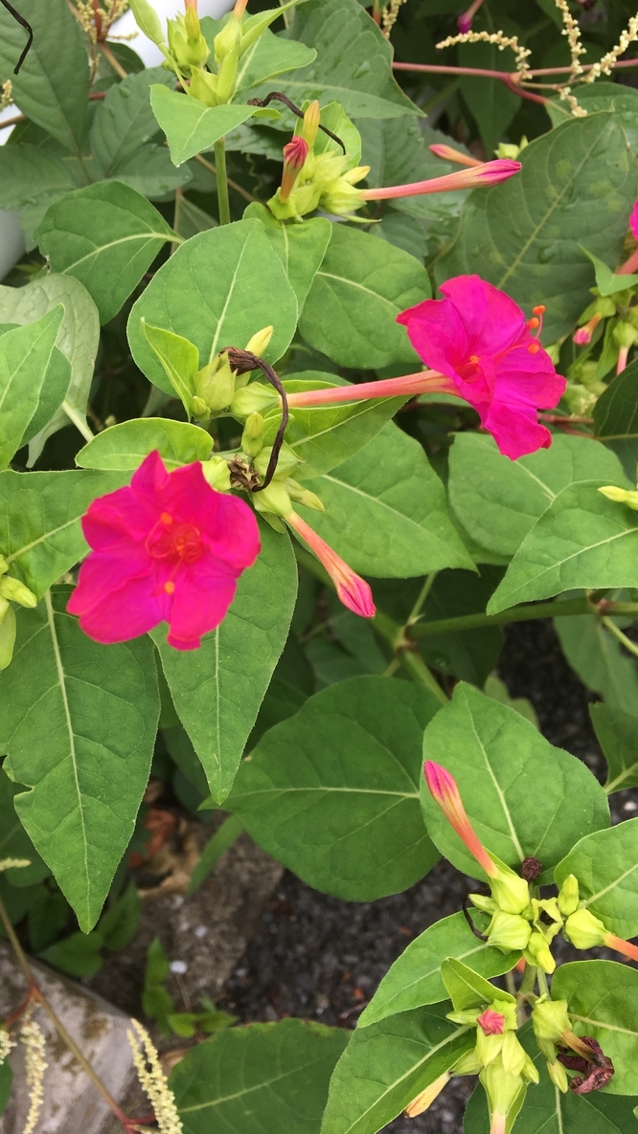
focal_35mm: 32
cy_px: 565
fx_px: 963
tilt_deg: -57.4
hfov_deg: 36.4
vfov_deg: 61.0
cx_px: 237
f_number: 2.2
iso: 25
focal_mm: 4.15
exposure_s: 1/345
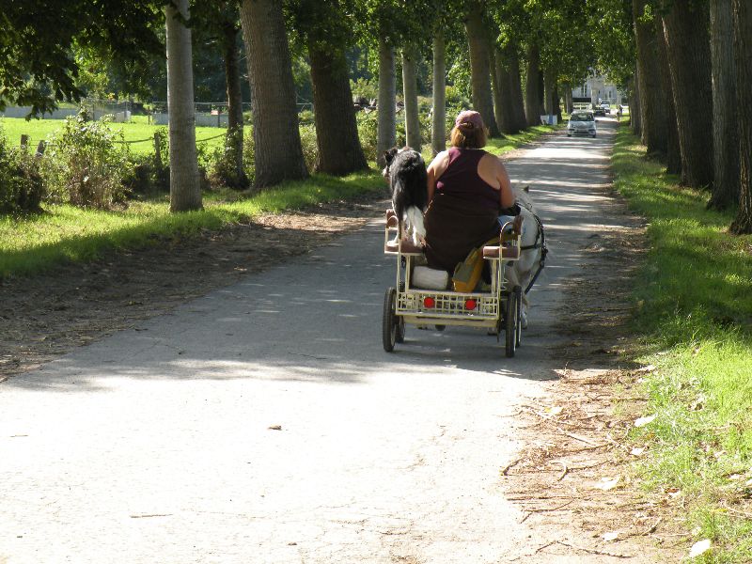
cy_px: 282
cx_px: 376
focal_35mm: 101
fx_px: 2194
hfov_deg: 19.4
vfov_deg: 14.6
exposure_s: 1/125
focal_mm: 17.9
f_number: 5.6
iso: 100
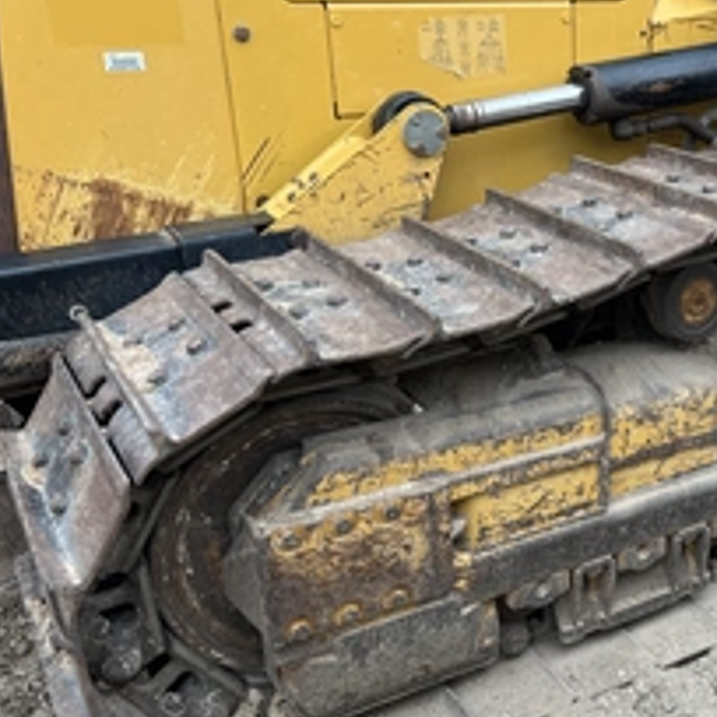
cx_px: 696
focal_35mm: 45
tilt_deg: -20.3
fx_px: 1055
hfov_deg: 34.6
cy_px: 387
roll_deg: -2.0
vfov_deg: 37.5
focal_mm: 5.7
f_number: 1.5
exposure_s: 1/567
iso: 50
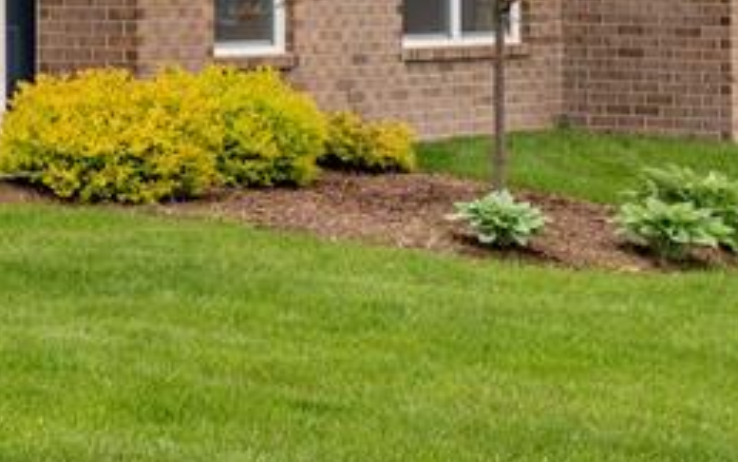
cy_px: -422
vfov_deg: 8.3
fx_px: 3022
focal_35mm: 150
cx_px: -413
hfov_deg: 13.1
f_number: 6.3
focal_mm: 37.3
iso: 250
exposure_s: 1/800
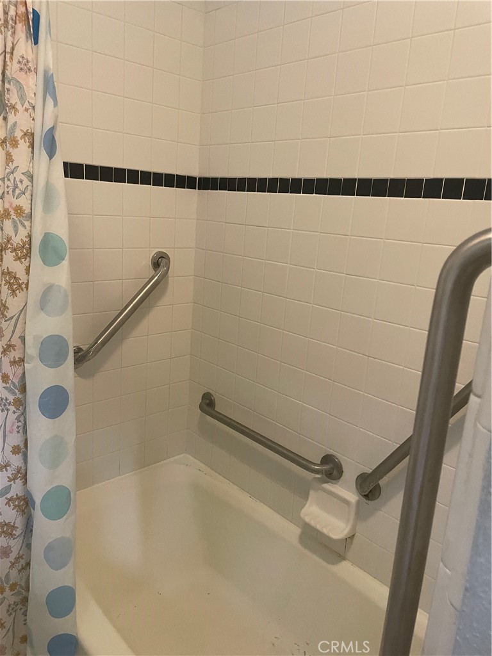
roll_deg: -5.1
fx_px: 493
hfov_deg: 53.1
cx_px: 246
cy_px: 328
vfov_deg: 67.3
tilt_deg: -10.9
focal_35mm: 26
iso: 400
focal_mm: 4.2
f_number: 1.6
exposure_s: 1/60
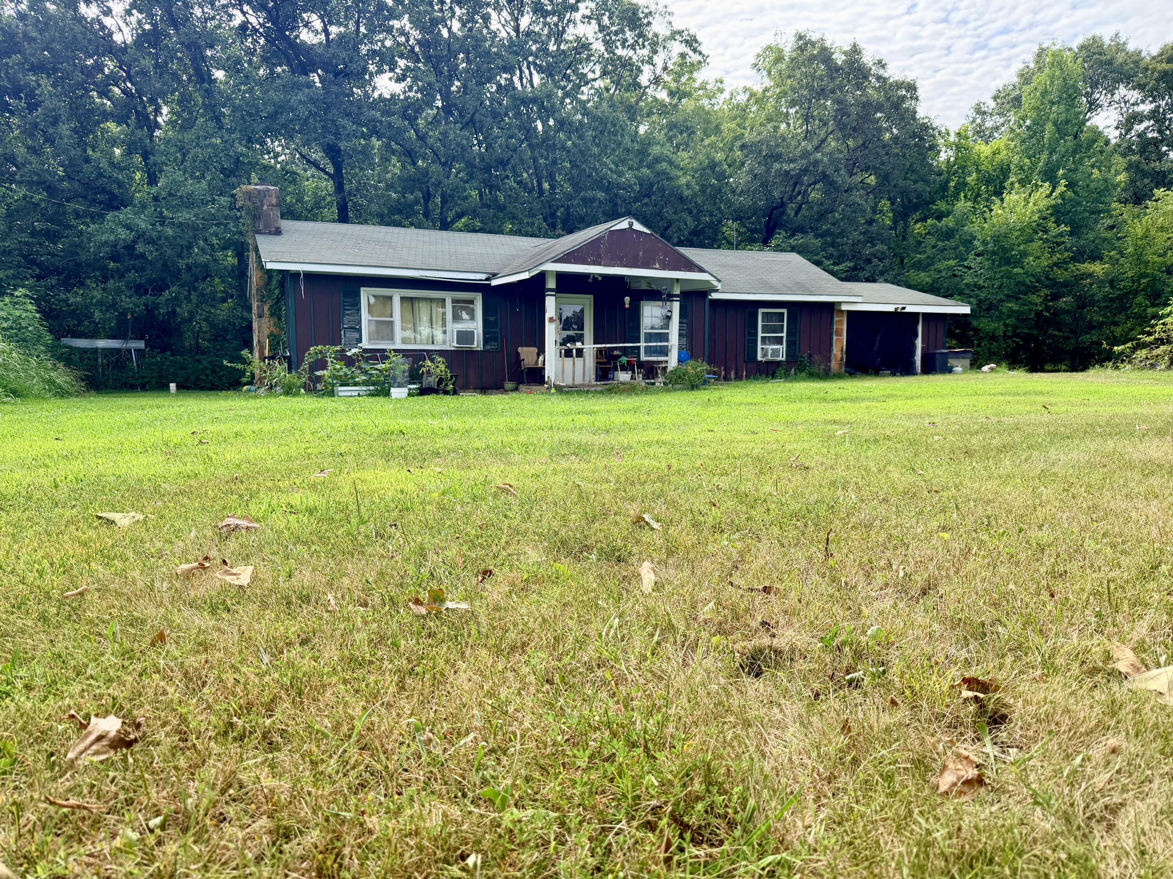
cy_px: 440
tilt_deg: -5.3
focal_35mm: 24
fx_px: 813
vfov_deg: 56.8
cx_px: 586
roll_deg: +0.1
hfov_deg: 71.6
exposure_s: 1/2053
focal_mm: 6.76
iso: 100
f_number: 1.78
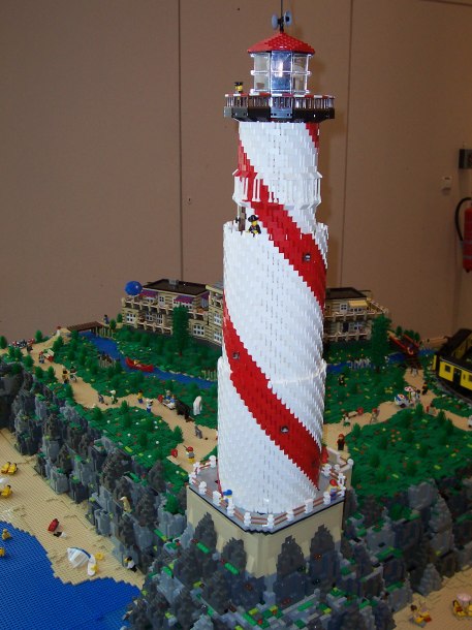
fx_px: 673
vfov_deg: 50.2
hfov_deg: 38.6
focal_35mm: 37
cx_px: 236
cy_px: 315
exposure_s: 1/60
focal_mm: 5.6
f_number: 2.8
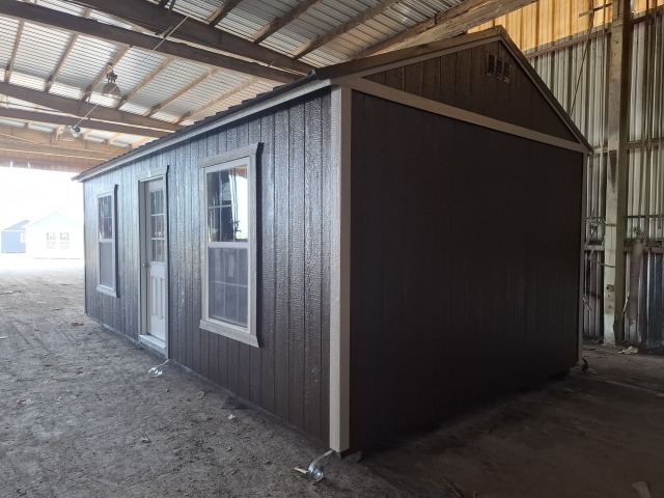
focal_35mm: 23
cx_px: 332
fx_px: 441
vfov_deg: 58.9
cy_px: 249
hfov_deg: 73.9
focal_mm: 5.54
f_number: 1.8
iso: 250
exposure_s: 1/100
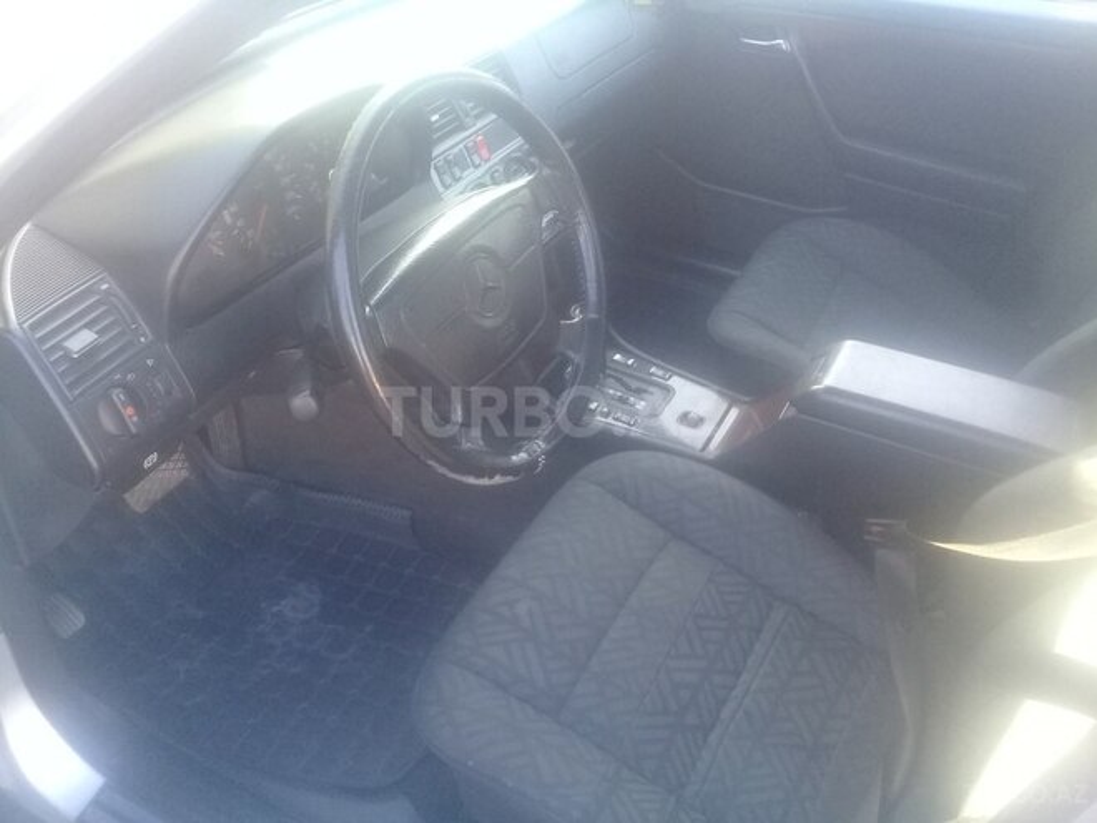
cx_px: 548
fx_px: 982
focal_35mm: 31
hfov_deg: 58.4
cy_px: 412
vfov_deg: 45.4
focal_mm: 3.3
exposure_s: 1/33
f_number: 2.2
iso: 80
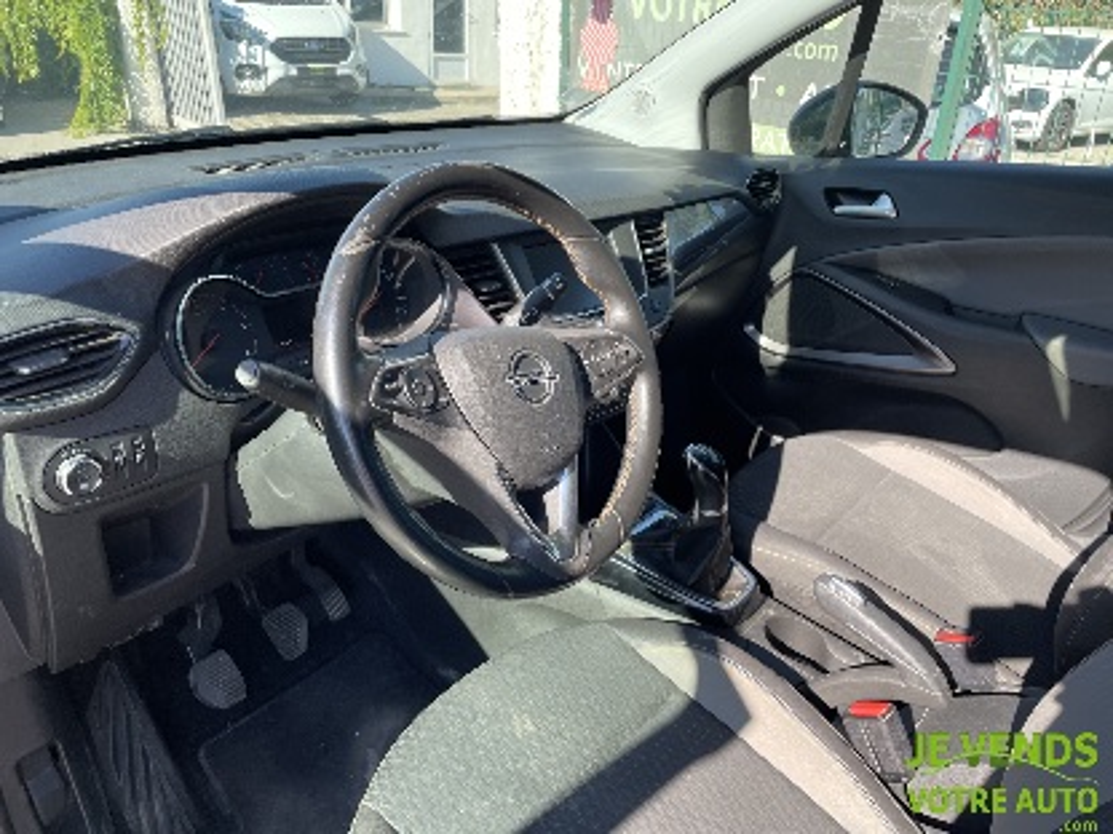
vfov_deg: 53.1
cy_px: 417
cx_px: 556
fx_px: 836
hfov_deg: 67.3
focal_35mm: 26
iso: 32
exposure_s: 1/487
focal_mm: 4.2
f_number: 1.6
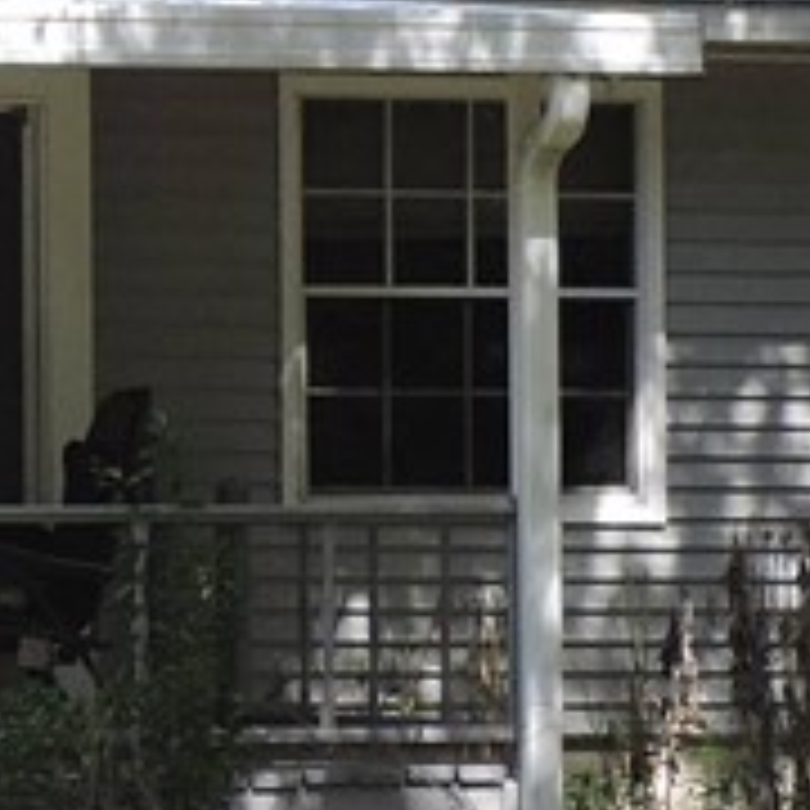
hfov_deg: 6.3
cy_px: 76
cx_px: -342
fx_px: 7280
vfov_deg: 6.4
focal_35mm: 275
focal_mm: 6.2
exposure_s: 1/400
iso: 100
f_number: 3.3
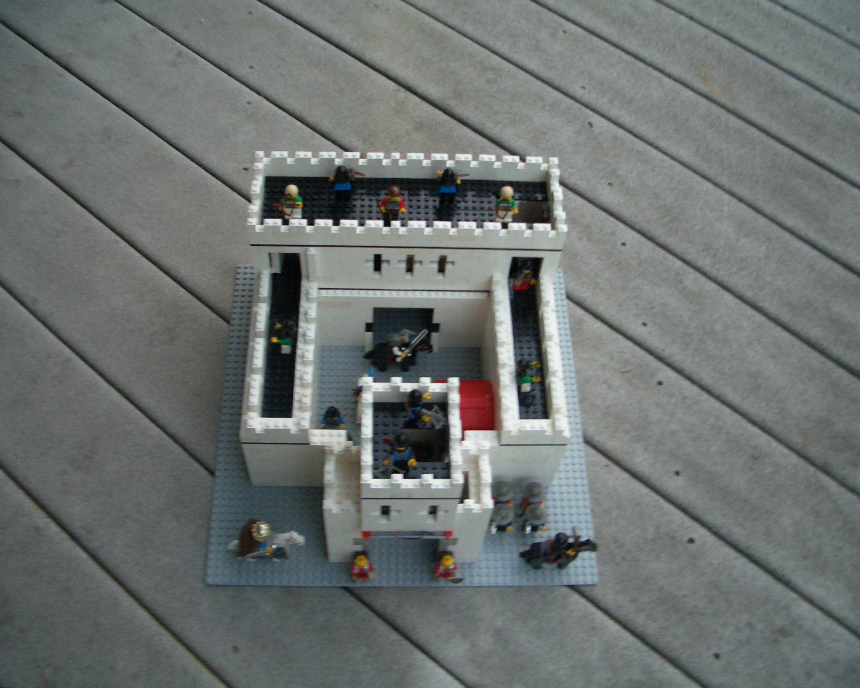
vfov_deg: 40.1
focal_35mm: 37
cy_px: 339
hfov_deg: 49.1
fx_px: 942
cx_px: 435
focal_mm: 5.8
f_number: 2.6
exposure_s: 1/60
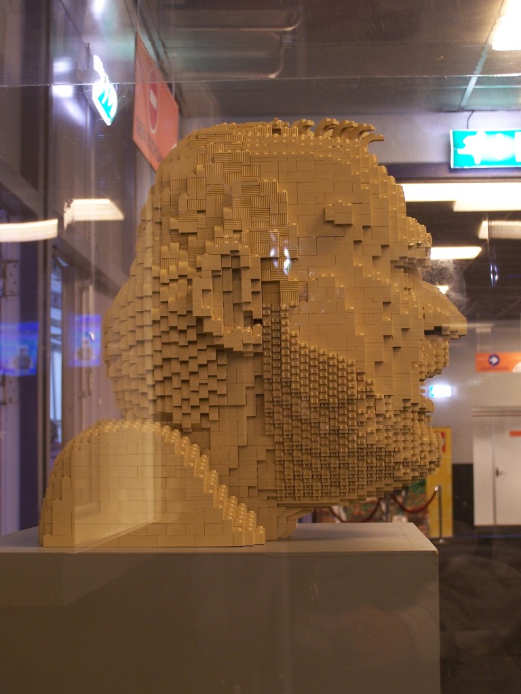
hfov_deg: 21.9
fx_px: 1345
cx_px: 260
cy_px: 347
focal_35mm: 67
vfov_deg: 29.0
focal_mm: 11.1
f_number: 3.2
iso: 80
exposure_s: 1/2
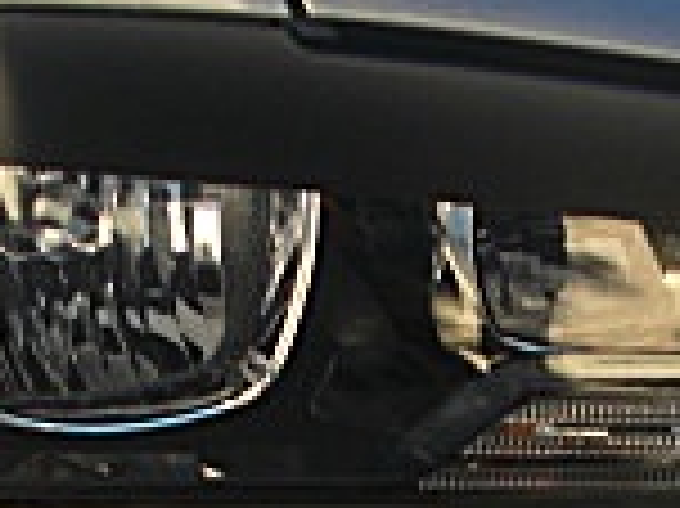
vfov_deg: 9.4
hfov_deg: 12.9
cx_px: 356
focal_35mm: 153
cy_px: 787
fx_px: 3003
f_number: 2.8
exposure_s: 1/125
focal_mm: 6.3
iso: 50
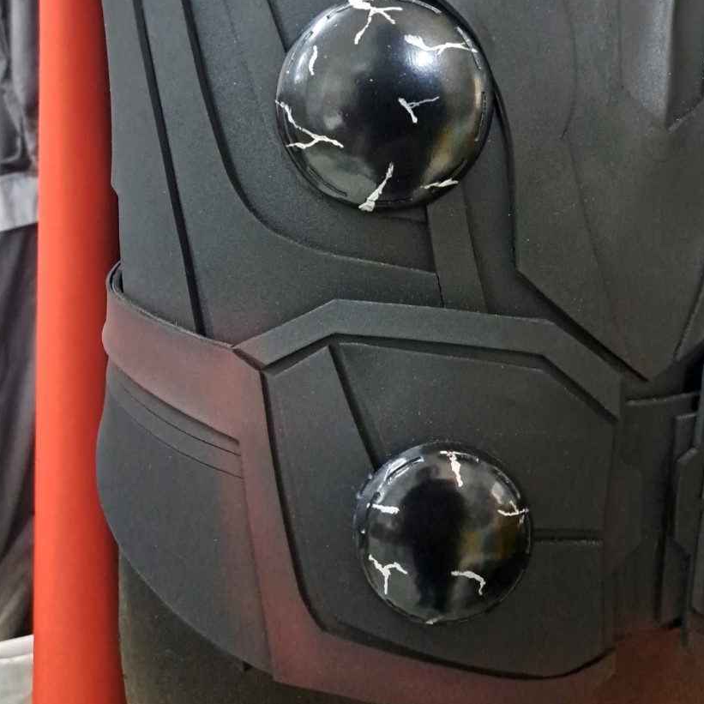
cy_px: 223
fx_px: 713
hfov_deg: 52.5
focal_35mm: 31
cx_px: 380
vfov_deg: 51.4
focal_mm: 5.23
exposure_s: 1/20
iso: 1009
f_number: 1.8
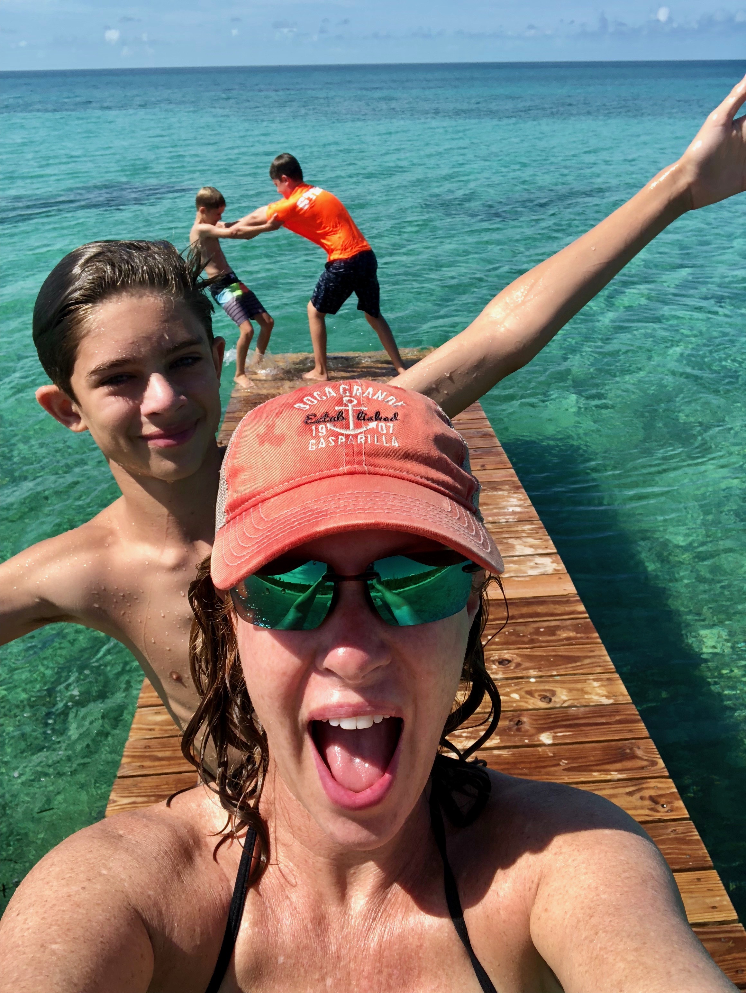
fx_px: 918
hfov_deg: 44.2
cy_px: 496
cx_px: 373
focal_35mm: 32
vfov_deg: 56.8
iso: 20
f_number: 2.2
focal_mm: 2.87
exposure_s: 1/871
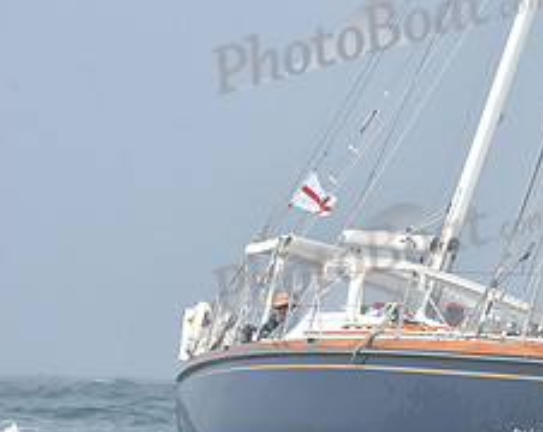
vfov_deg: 4.6
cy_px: 344
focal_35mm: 338
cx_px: 678
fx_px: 5423
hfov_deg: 5.7
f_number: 10
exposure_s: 1/800
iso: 320
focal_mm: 140
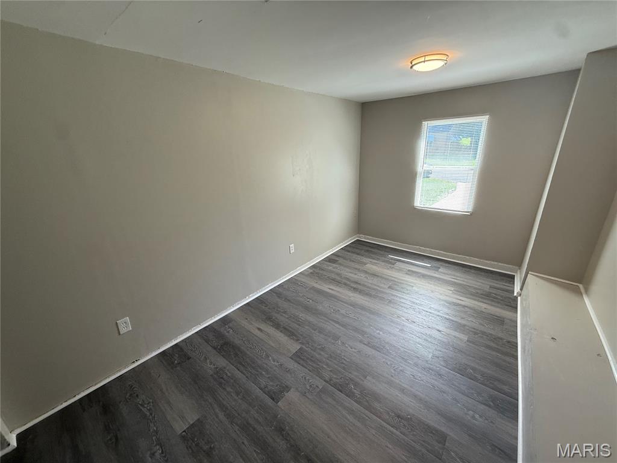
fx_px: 250
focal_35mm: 14
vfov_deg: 85.7
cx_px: 308
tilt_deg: -15.5
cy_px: 232
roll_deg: +1.9
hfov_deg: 102.1
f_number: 2.2
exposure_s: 1/120
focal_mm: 2.22
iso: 125
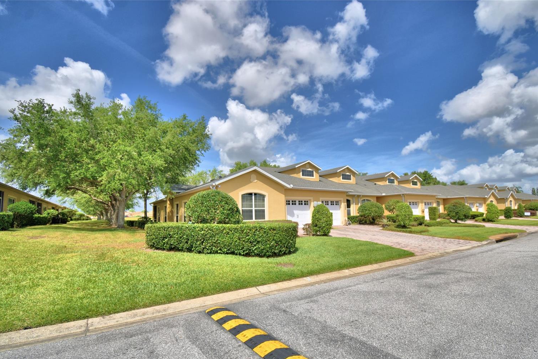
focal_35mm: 16
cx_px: 274
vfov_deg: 73.7
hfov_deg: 96.7
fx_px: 239
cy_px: 191
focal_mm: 10
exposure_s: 1/1600
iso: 100
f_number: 4.5
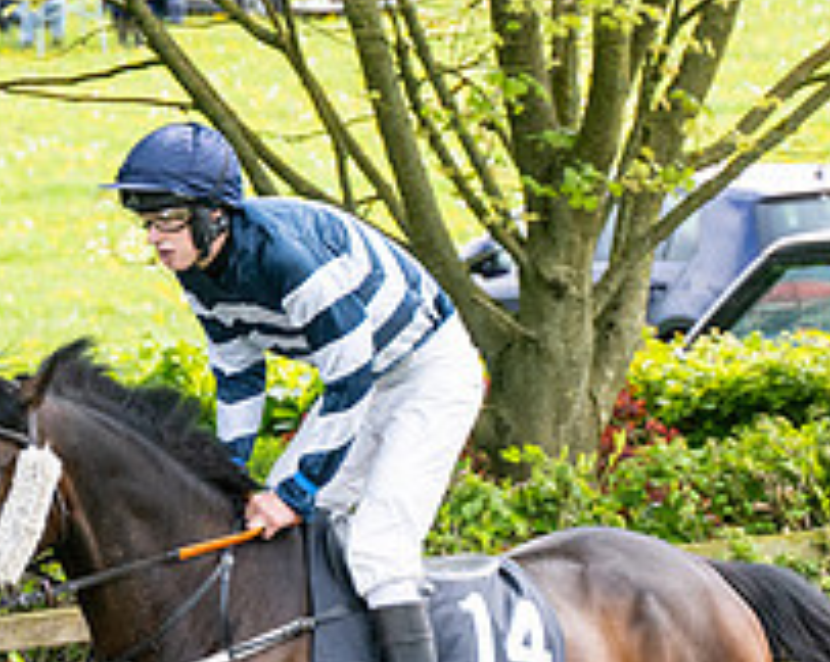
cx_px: 572
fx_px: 9939
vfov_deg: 3.8
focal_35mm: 405
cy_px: 723
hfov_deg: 4.8
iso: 400
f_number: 4
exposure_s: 1/1250
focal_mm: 98
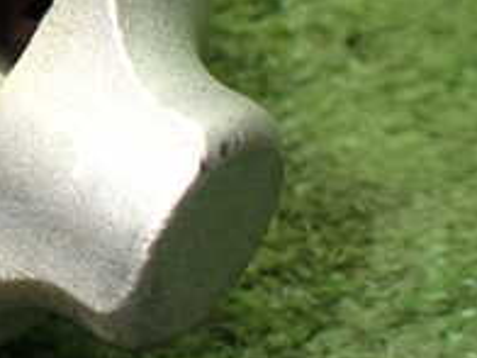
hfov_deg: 19.6
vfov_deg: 15.9
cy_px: 37
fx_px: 1268
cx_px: -151
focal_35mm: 92
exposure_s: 1/125
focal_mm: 5.4
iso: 800
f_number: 2.3
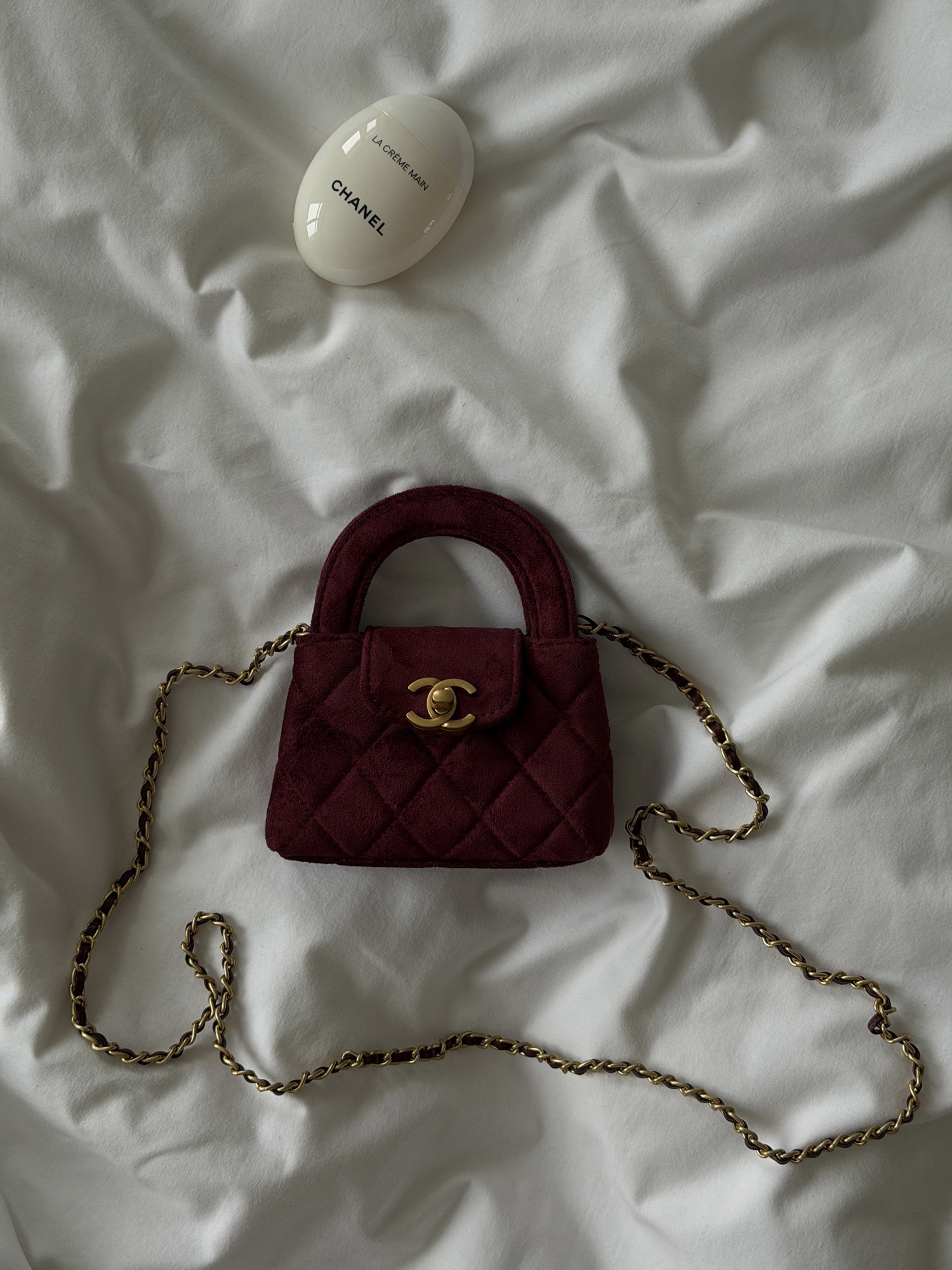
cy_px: 635
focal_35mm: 48
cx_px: 476
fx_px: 1760
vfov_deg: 39.7
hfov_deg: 30.3
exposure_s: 1/236
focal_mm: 6.76
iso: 64
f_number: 1.78
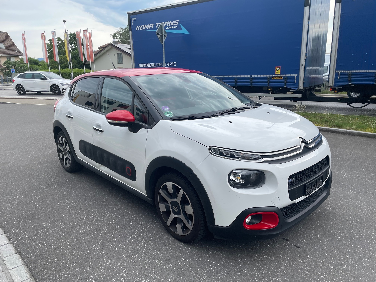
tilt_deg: -14.8
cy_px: 141
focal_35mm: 26
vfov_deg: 53.1
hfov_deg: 67.3
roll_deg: -0.7
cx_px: 188
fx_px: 282
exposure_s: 1/1052
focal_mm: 4.2
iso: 32
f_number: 1.6
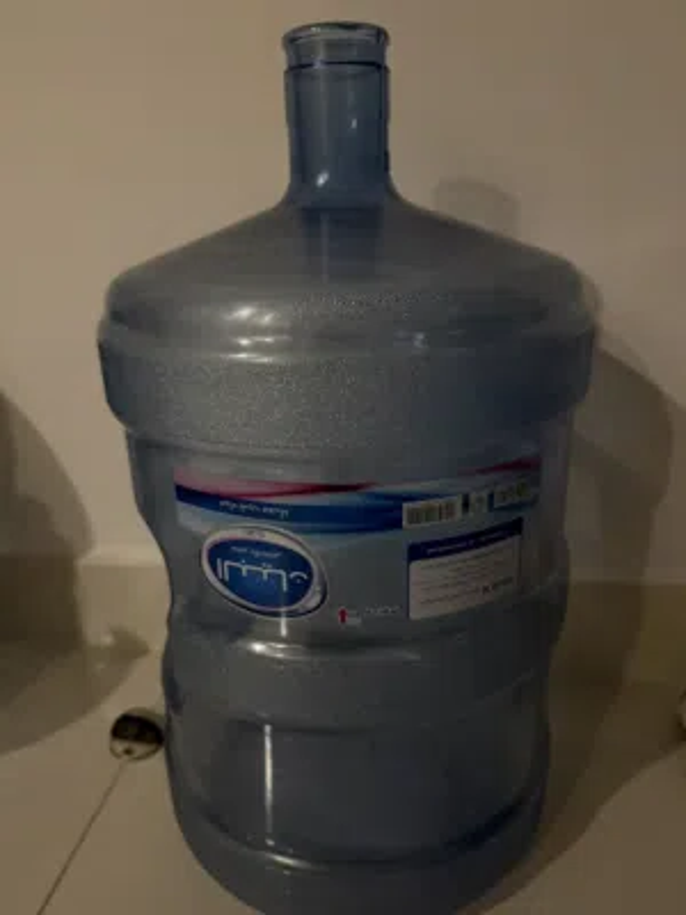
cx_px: 343
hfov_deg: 56.8
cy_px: 458
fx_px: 634
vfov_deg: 71.6
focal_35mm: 24
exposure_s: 1/30
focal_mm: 6.76
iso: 1250
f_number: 1.78
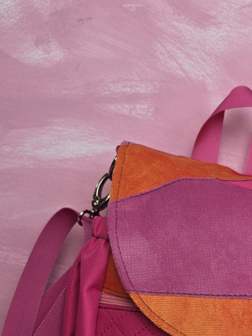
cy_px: 302
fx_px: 437
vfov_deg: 39.1
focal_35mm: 45
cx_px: 226
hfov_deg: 30.8
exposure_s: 1/180
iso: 20
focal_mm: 6.5
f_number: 1.4
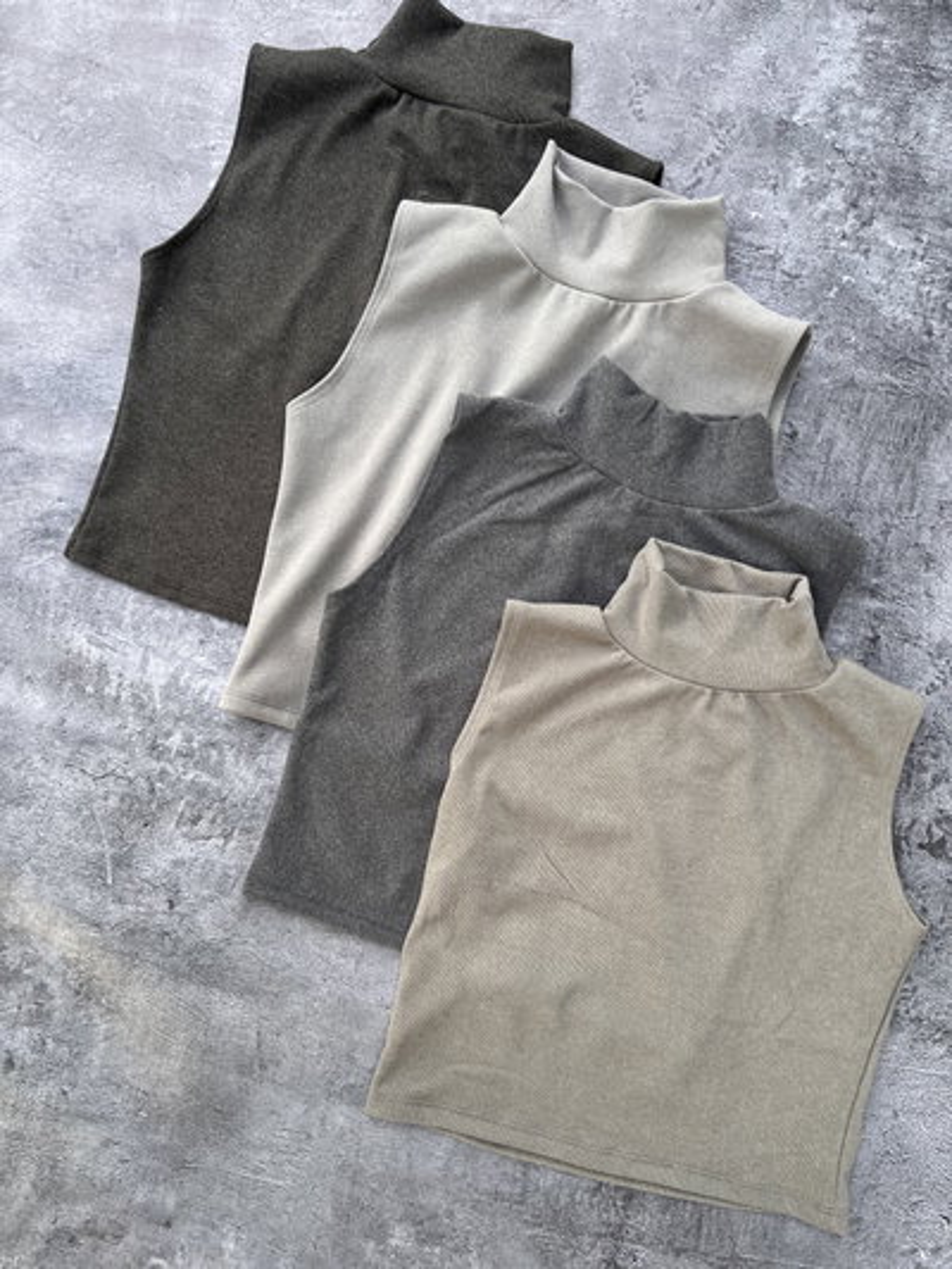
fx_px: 953
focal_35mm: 26
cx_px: 476
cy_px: 634
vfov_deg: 67.3
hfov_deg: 53.1
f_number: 1.5
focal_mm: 5.7
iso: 100
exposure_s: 1/121
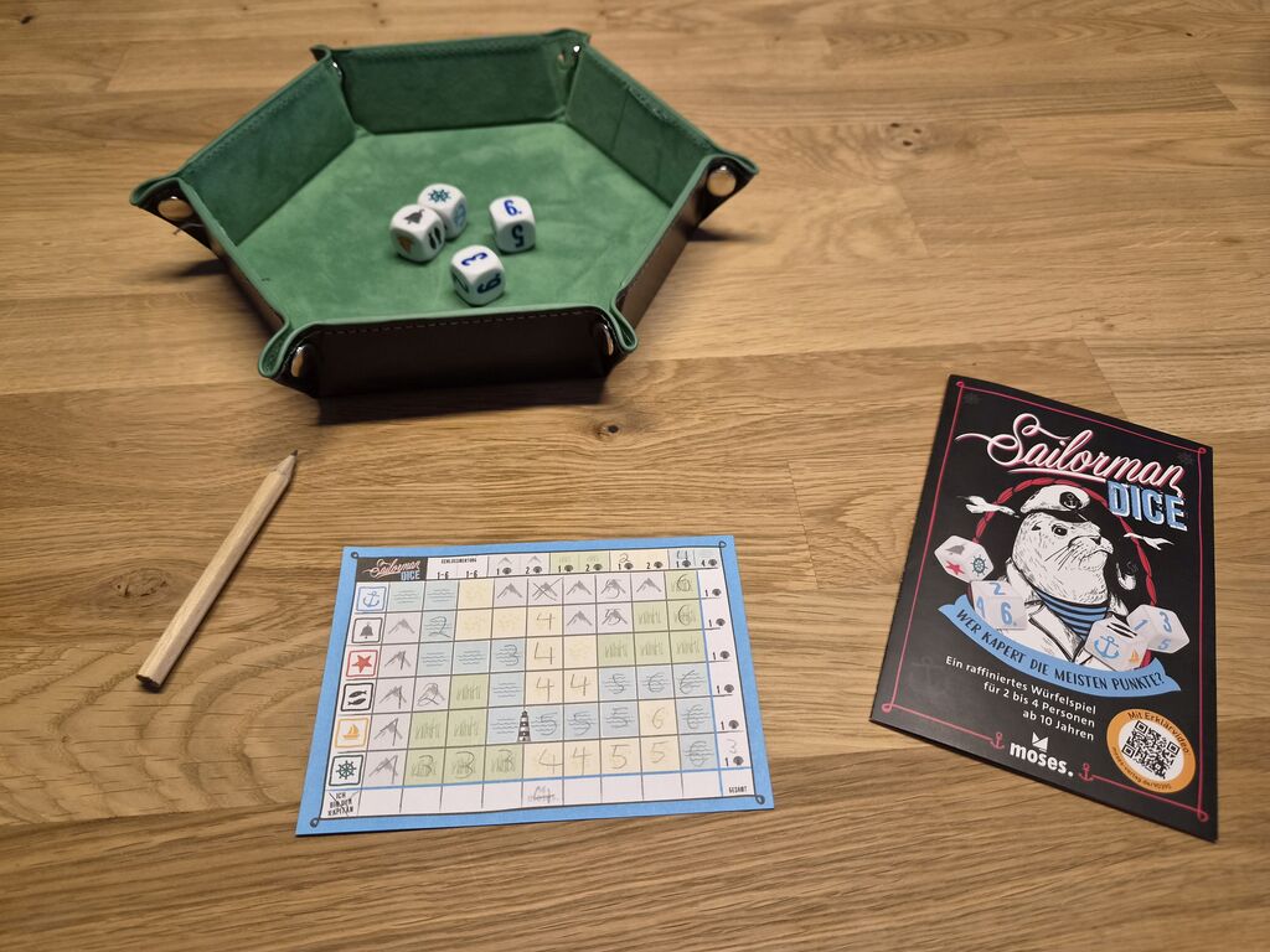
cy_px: 476
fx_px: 844
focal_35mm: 23
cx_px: 635
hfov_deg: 73.9
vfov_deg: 58.9
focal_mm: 5.4
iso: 250
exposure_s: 1/100
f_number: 1.8
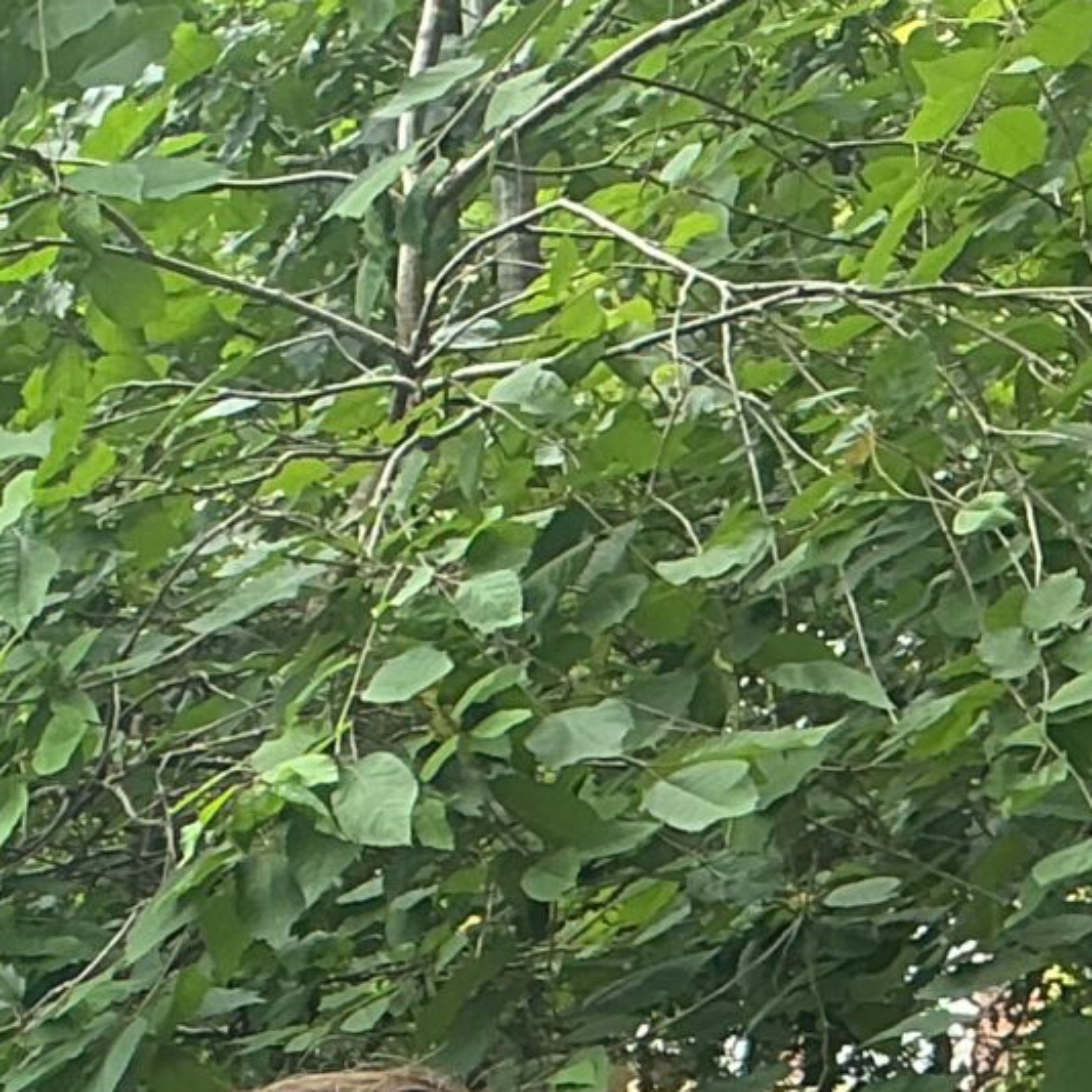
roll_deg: -2.5
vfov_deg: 13.0
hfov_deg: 12.9
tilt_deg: -12.5
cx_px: -840
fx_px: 4390
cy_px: 1897
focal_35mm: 123
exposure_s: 1/100
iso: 20
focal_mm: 3
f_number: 1.8
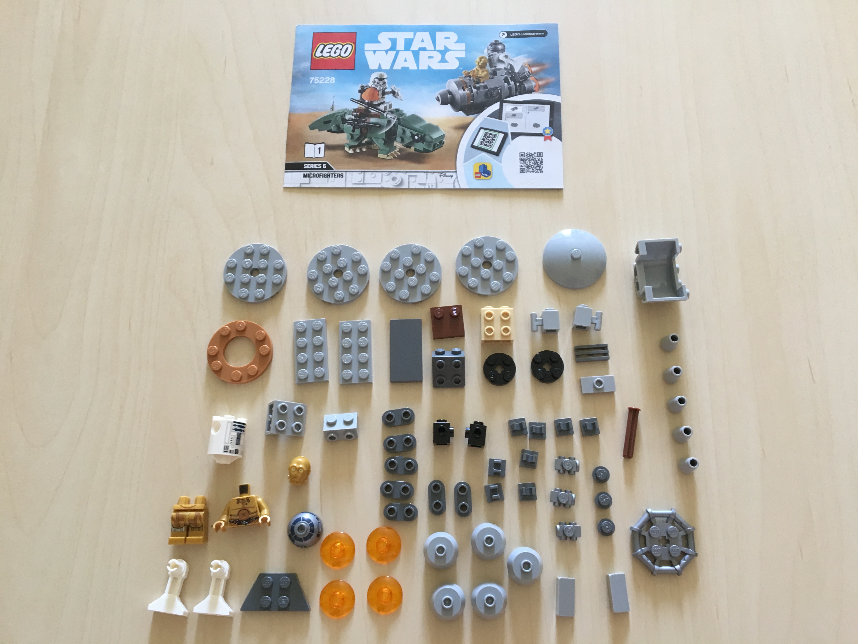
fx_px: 719
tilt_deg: -73.5
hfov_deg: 61.7
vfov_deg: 48.2
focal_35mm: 29
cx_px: 429
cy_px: 322
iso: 100
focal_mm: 4.15
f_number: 2.2
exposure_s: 1/33
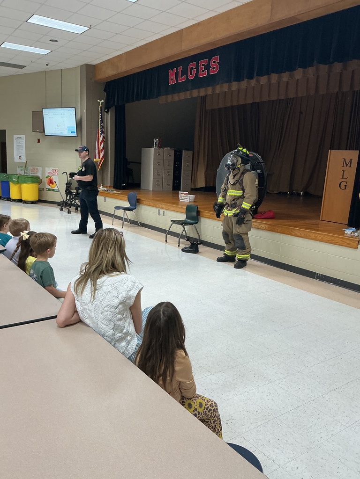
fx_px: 402
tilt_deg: -10.5
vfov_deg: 61.7
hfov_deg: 48.2
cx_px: 180
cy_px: 240
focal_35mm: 29
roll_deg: -1.6
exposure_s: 1/60
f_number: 1.8
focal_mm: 3
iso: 100
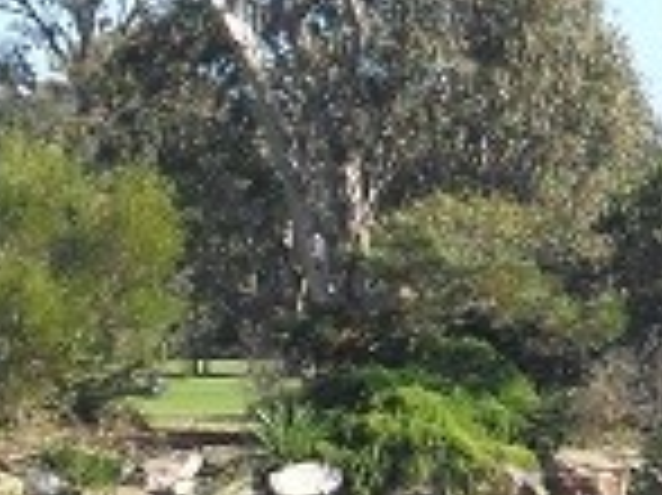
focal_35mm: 251
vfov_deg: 5.9
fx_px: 4796
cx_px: 689
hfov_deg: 7.9
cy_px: 549
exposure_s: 1/250
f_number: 4.3
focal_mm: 8.2
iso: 80
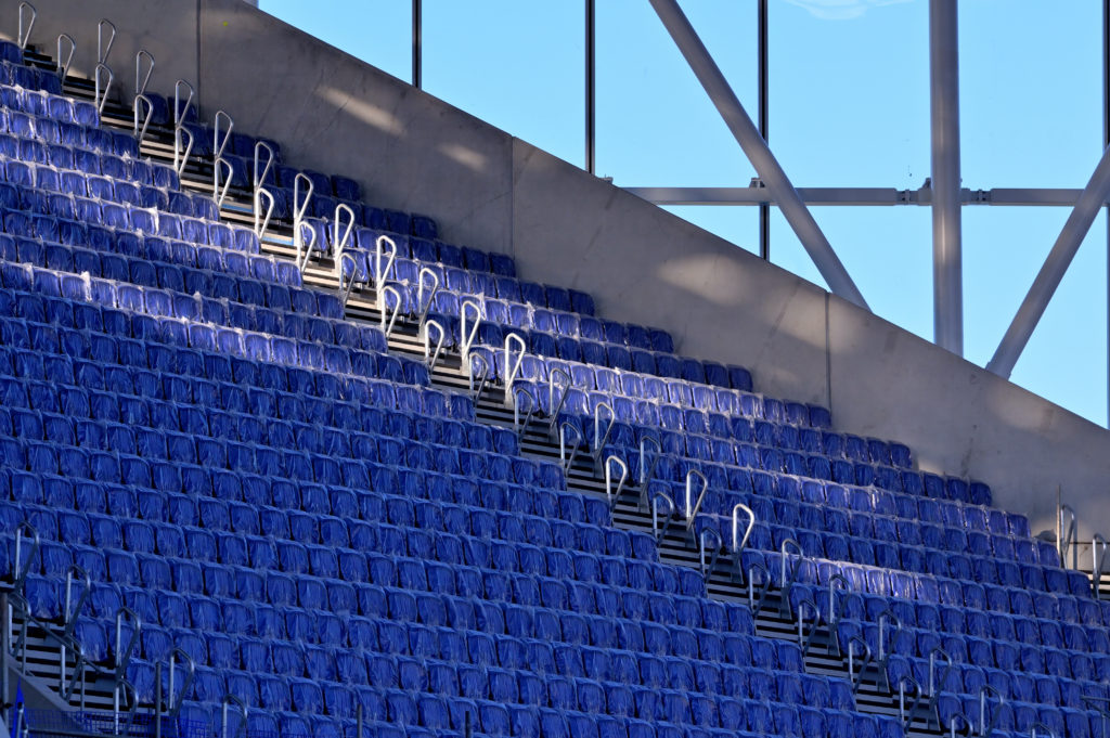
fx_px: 6162
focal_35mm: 200
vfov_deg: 6.9
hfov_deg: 10.3
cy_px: 369
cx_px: 555
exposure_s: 1/640
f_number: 8
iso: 320
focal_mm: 200
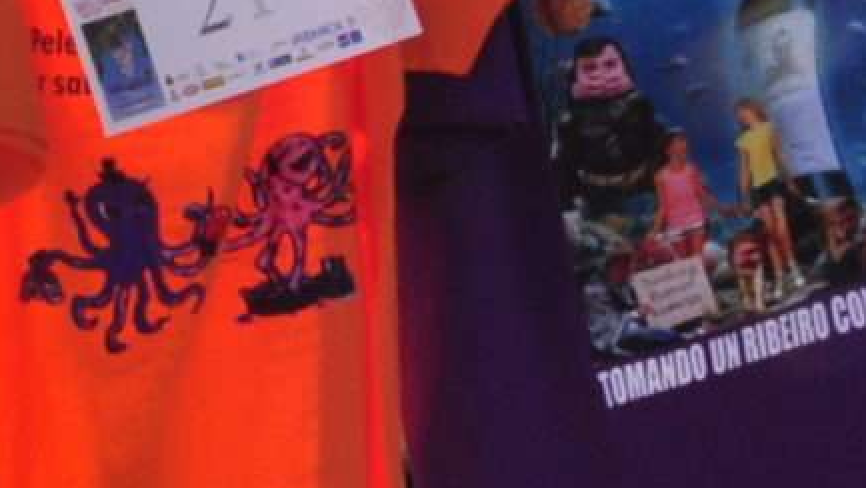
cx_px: -1682
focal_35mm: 167
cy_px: 638
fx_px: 3836
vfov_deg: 7.2
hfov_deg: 9.9
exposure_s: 1/100
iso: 320
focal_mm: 18
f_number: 18
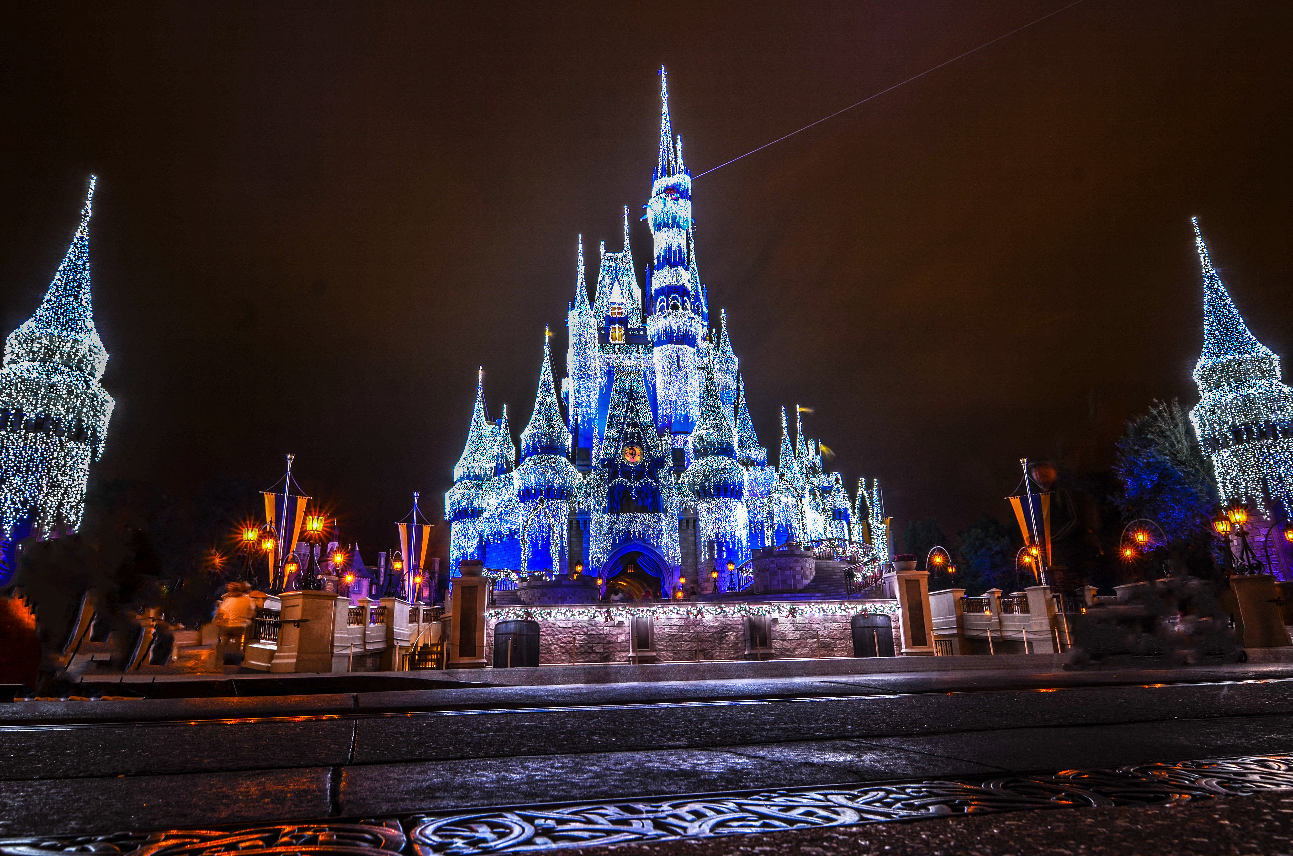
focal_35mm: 21
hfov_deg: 81.3
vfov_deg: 59.3
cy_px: 428
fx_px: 753
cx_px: 646
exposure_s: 6
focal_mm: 14
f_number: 11
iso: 100
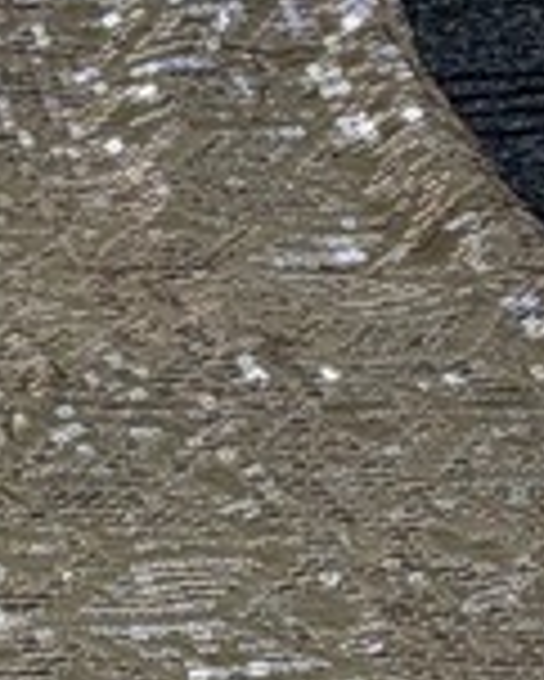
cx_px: -751
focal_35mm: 116
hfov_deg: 11.2
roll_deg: +2.7
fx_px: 2332
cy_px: 923
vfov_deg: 15.6
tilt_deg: -37.7
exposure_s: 1/100
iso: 80
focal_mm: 2.22
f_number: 2.2
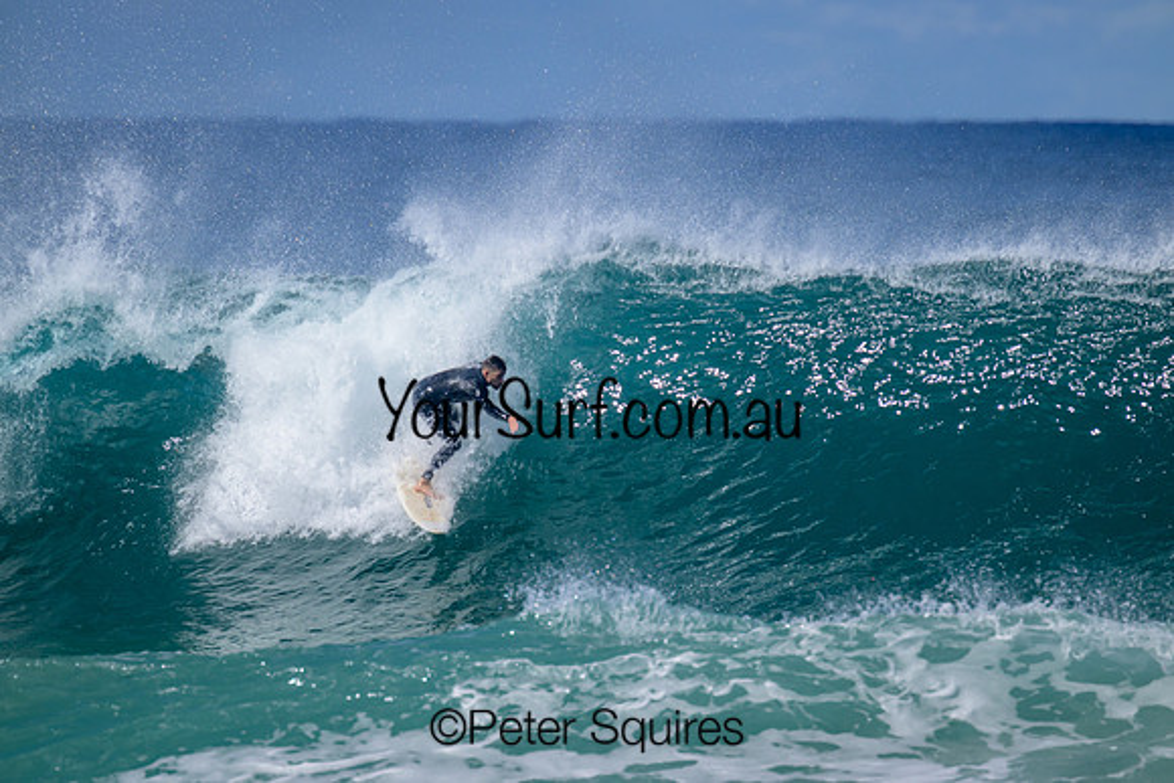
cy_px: 392
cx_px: 587
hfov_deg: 2.6
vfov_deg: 1.7
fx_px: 26094
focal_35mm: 800
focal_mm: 800
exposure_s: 1/2000
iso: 800
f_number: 11
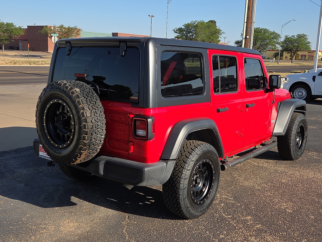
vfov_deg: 36.8
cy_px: 121
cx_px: 161
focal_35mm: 39
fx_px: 363
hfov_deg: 47.9
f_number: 1.8
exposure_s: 1/5000
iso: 76
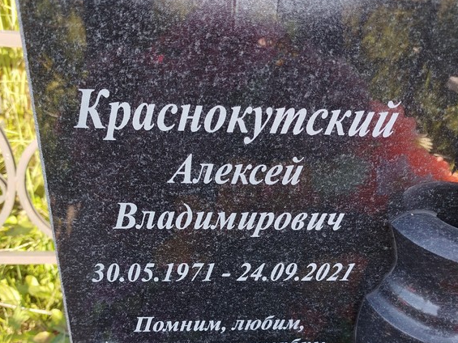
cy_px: 218
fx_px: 450
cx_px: 216
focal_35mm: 34
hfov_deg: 53.9
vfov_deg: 41.5
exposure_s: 1/156
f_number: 1.7
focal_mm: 5.31
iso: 50
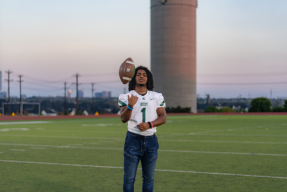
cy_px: 96
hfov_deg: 28.0
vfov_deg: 18.9
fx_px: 576
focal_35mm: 72
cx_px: 144
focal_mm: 70
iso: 1250
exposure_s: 1/1000
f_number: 2.8
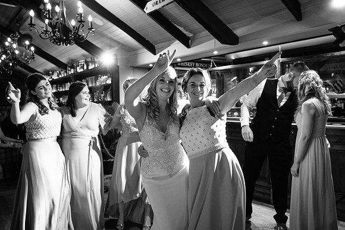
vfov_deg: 42.3
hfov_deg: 60.3
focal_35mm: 31
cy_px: 115
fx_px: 297
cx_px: 172
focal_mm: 20.6
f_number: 2.8
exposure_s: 1/160
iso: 1000
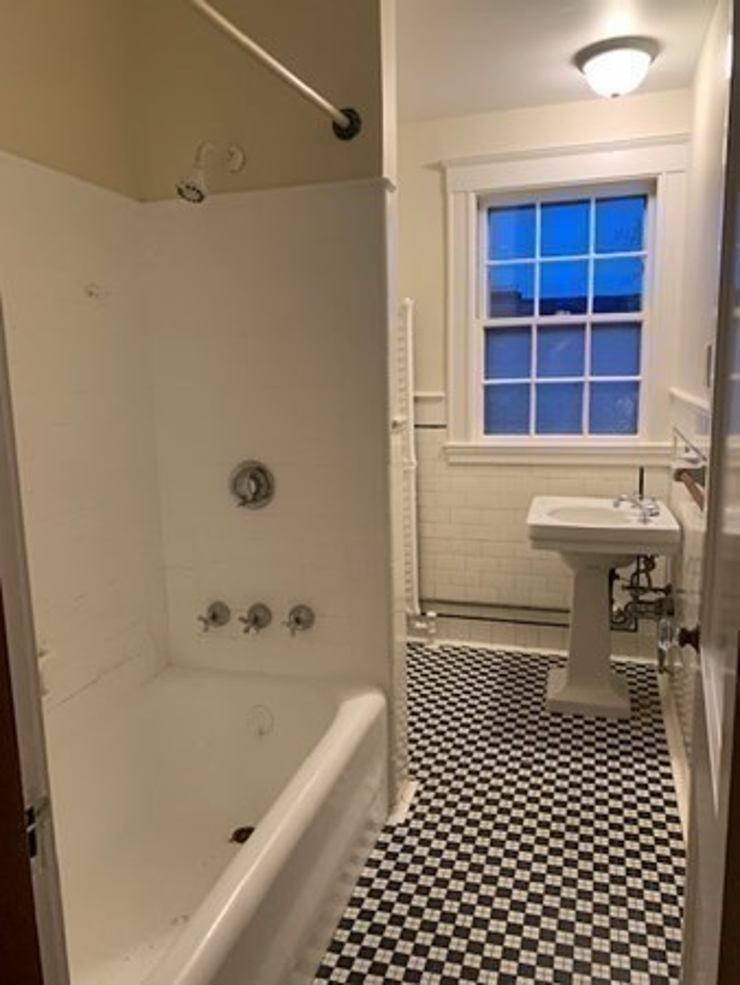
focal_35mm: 26
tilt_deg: -7.0
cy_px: 492
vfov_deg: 67.3
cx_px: 370
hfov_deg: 53.1
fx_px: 740
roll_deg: +1.9
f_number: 1.8
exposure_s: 1/60
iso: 160
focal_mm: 4.25
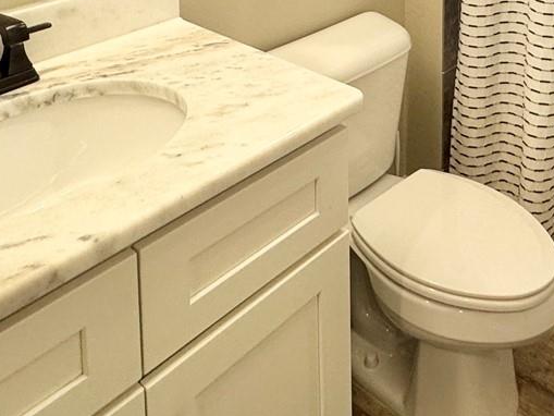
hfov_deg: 41.5
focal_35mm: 44
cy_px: -166
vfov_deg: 26.3
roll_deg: -0.3
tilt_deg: -5.5
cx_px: 427
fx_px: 704
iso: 200
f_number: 2.2
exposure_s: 1/120
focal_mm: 2.22
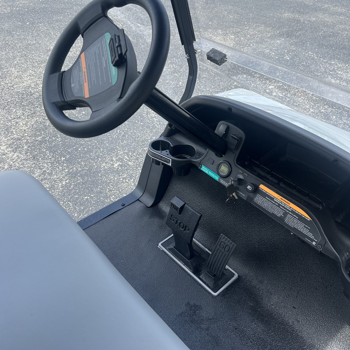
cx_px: 175
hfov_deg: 52.5
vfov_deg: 52.3
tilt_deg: -31.9
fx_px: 355
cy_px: 145
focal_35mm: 31
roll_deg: +1.2
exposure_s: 1/1100
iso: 50
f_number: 1.5
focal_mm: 5.7
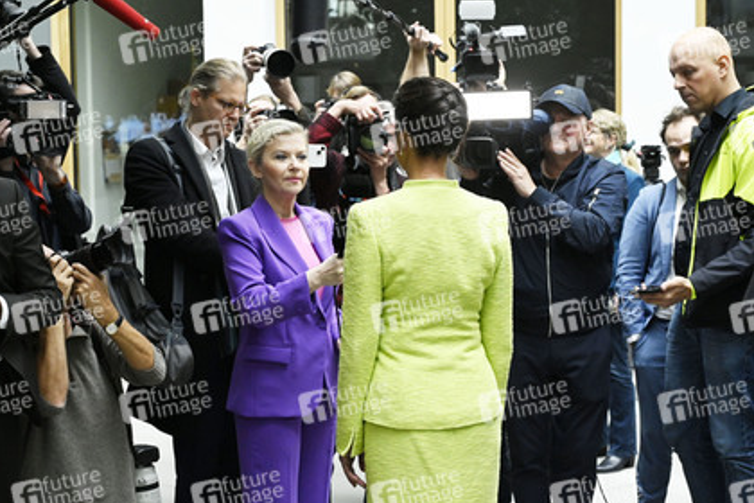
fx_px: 1236
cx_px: 369
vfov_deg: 23.0
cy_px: 268
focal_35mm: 59
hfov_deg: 33.9
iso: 5000
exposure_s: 1/500
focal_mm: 55
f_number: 5.6
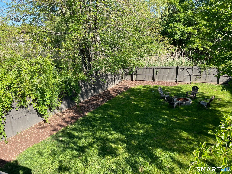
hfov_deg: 67.3
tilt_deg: -15.4
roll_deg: +1.2
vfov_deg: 53.1
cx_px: 116
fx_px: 174
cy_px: 87
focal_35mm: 26
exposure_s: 1/910
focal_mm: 4.2
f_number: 1.6
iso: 32
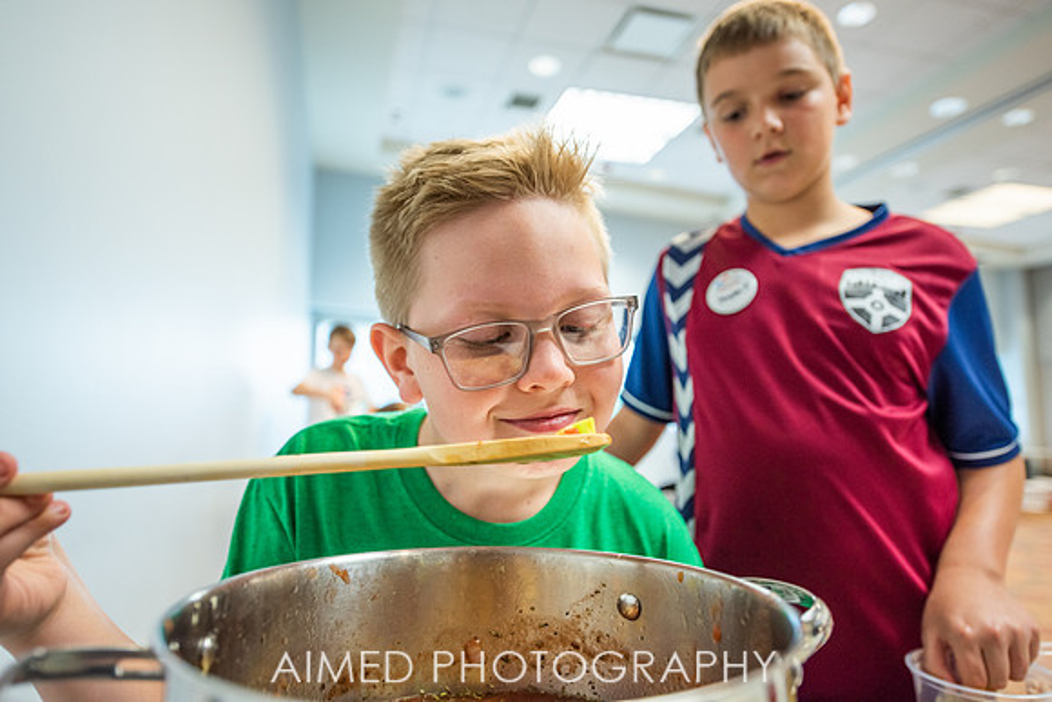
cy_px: 351
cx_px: 526
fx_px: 701
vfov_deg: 53.2
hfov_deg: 73.7
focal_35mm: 24
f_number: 2.8
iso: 800
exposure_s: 1/200
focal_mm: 24
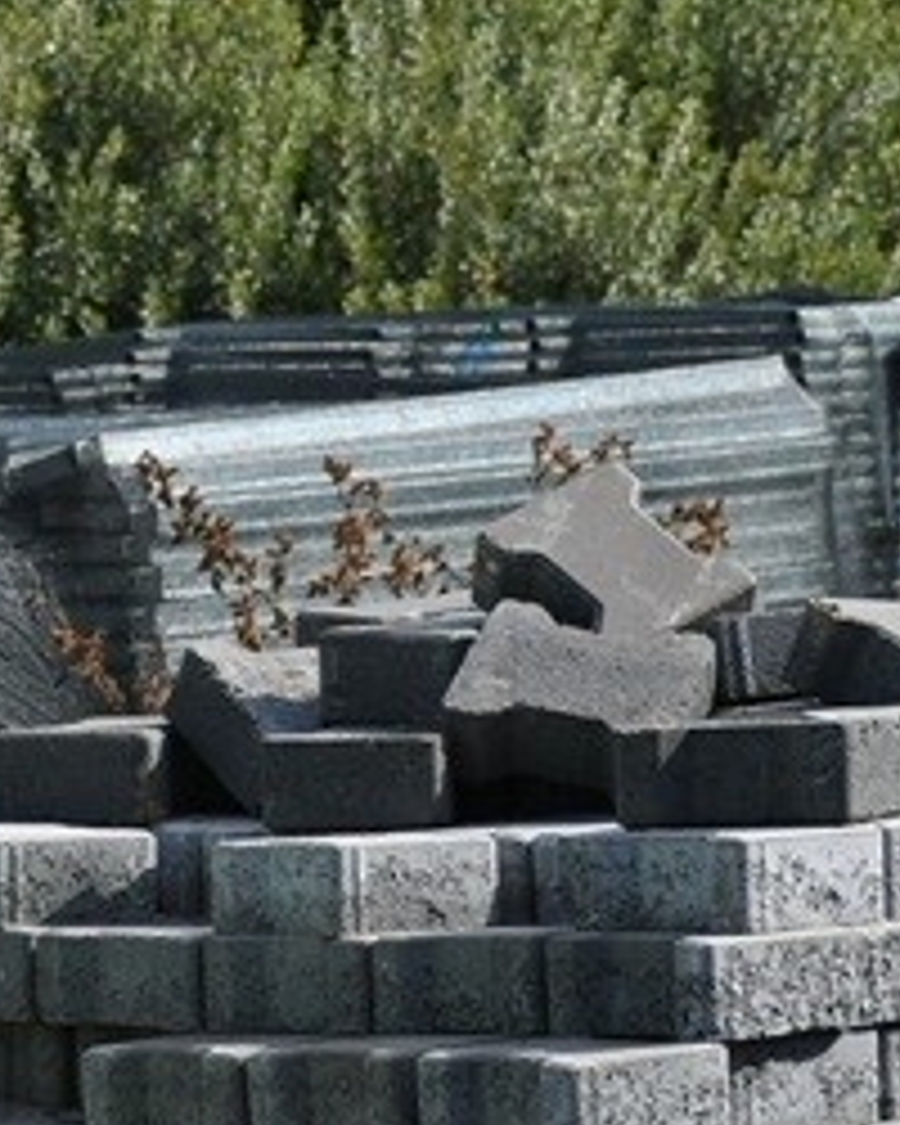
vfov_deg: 7.3
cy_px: 1305
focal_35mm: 263
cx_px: -272
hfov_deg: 5.8
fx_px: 8757
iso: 100
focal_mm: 42
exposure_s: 1/640
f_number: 4.5
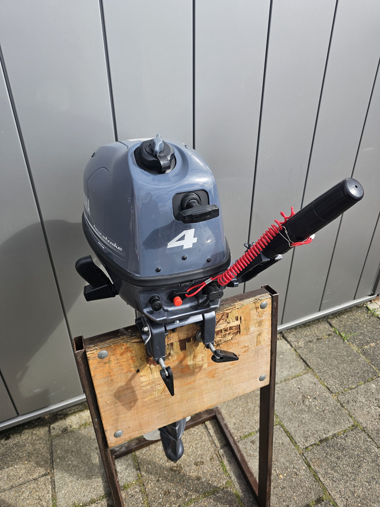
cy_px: 254
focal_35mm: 23
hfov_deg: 58.9
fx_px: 337
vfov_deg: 73.9
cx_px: 190
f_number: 1.7
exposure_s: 1/511
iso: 10
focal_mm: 6.3
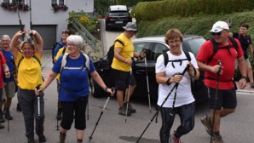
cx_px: 87
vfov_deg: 31.2
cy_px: 59
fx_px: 256
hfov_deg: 51.9
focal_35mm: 38
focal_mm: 18
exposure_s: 1/250
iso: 200
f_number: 8
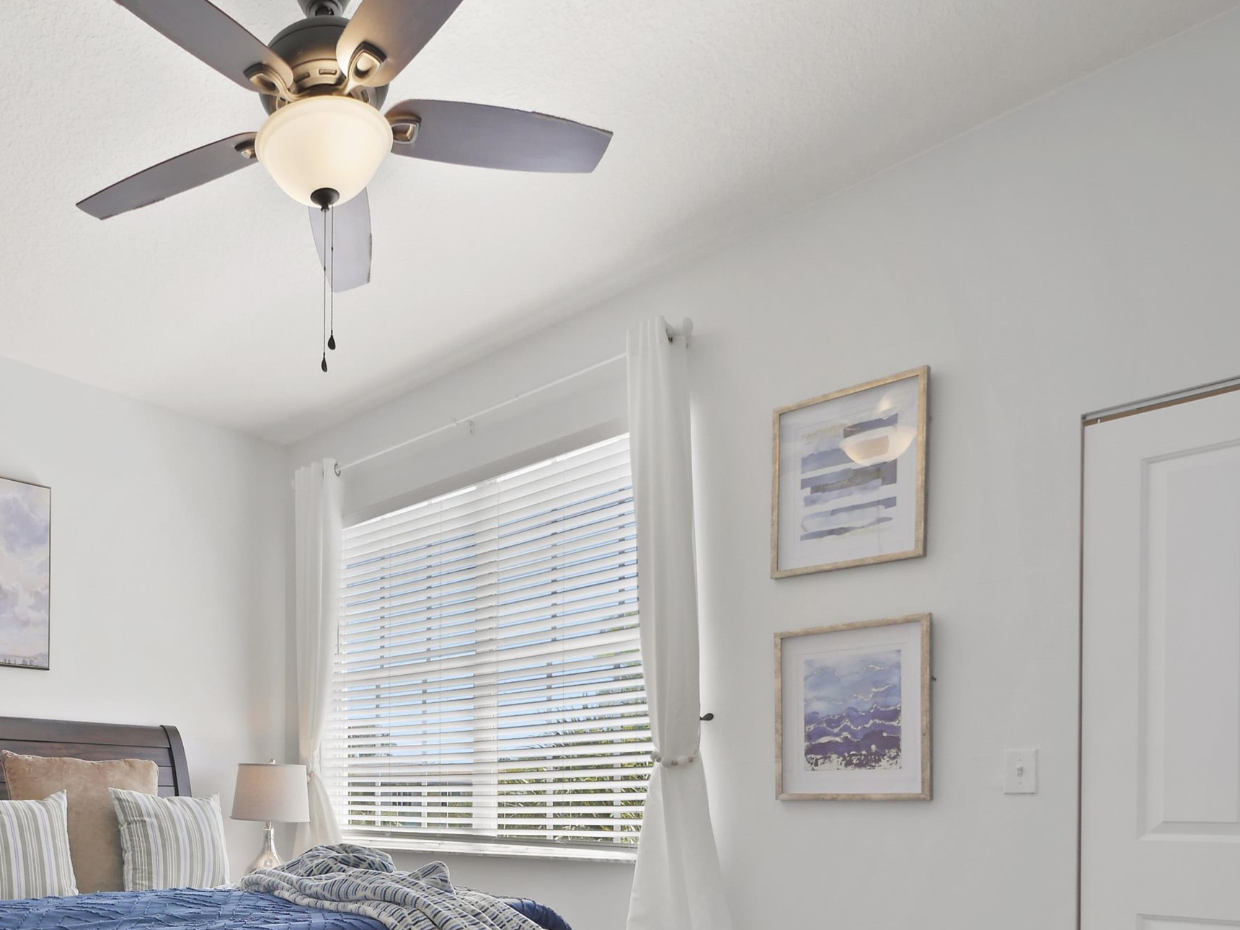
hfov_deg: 64.5
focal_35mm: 25
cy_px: 805
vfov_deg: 49.9
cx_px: 285
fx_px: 896
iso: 400
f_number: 4
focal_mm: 7
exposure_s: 1/50
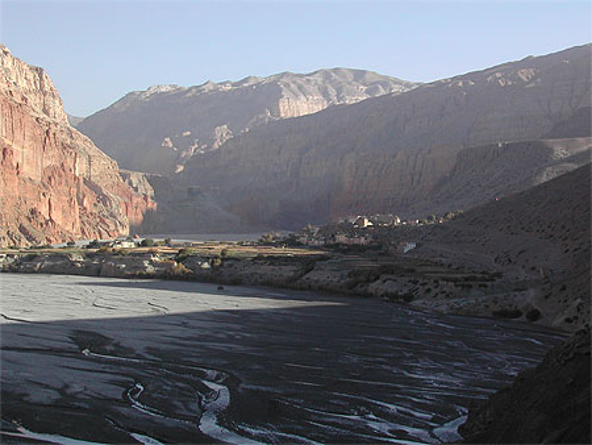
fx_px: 1146
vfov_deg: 22.0
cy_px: 222
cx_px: 296
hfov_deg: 29.0
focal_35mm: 67
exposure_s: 1/502
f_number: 3.7
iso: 100
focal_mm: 14.2
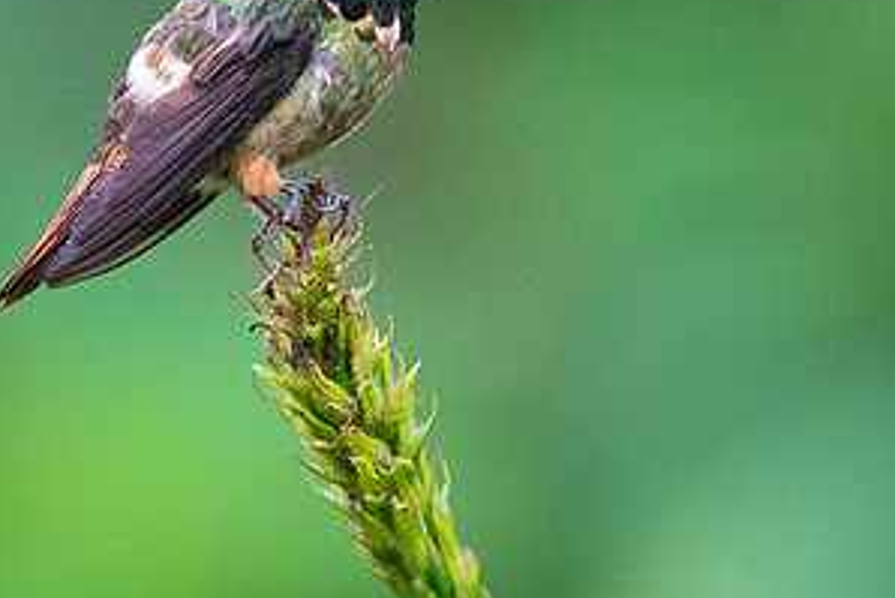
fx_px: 51833
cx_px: 491
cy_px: -127
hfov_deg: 1.0
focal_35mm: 2084
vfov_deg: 0.7
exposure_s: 1/1000
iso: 3200
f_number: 4
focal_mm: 500
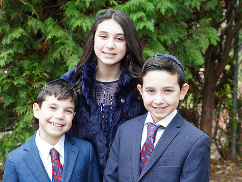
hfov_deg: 33.8
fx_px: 399
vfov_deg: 25.7
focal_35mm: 57
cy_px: 91
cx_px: 125
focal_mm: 52
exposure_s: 1/125
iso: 500
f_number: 5.6
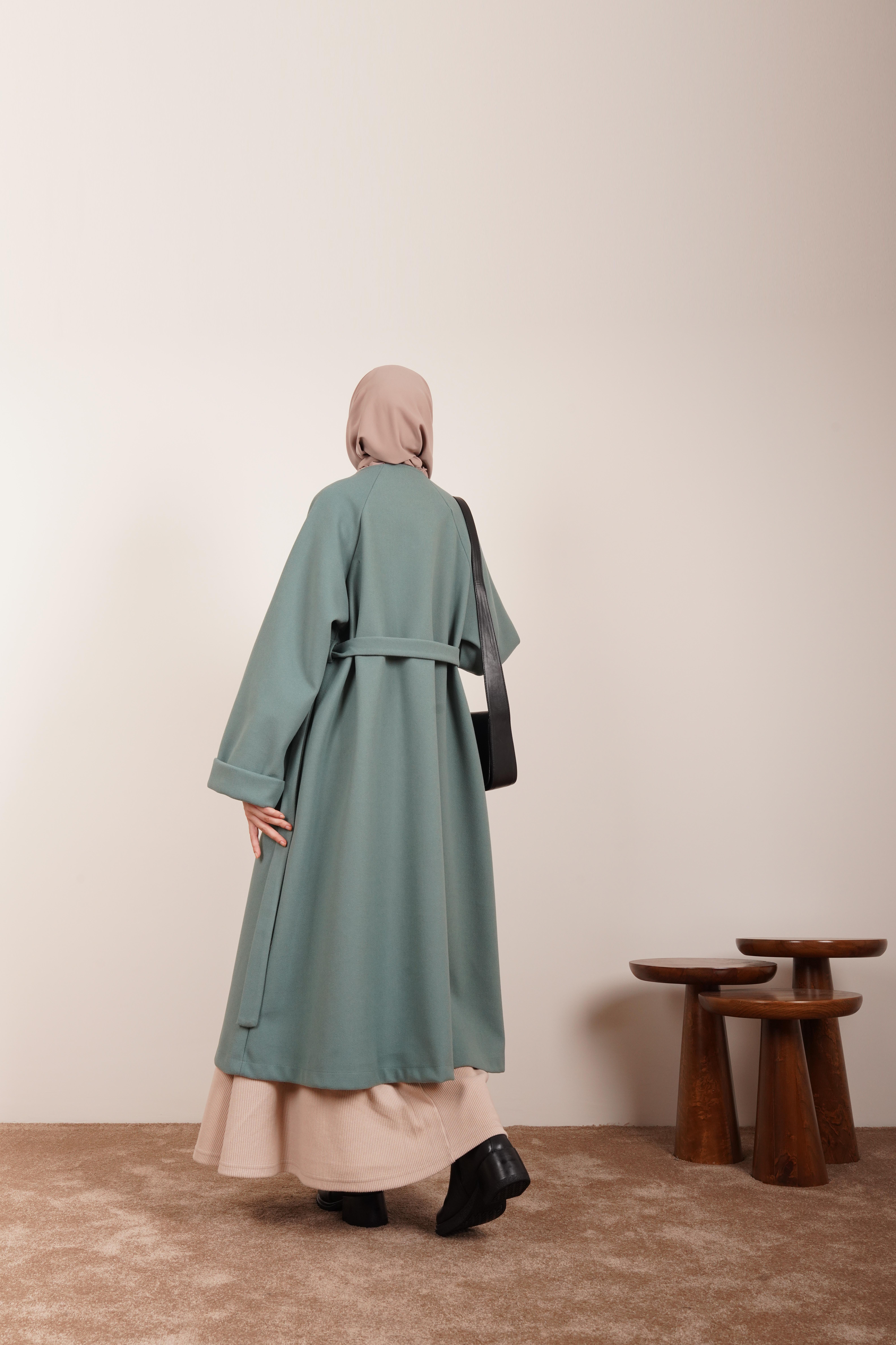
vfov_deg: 61.1
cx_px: 448
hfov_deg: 43.0
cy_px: 672
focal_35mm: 30
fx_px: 1139
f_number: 11
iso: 640
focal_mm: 30.5
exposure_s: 1/640
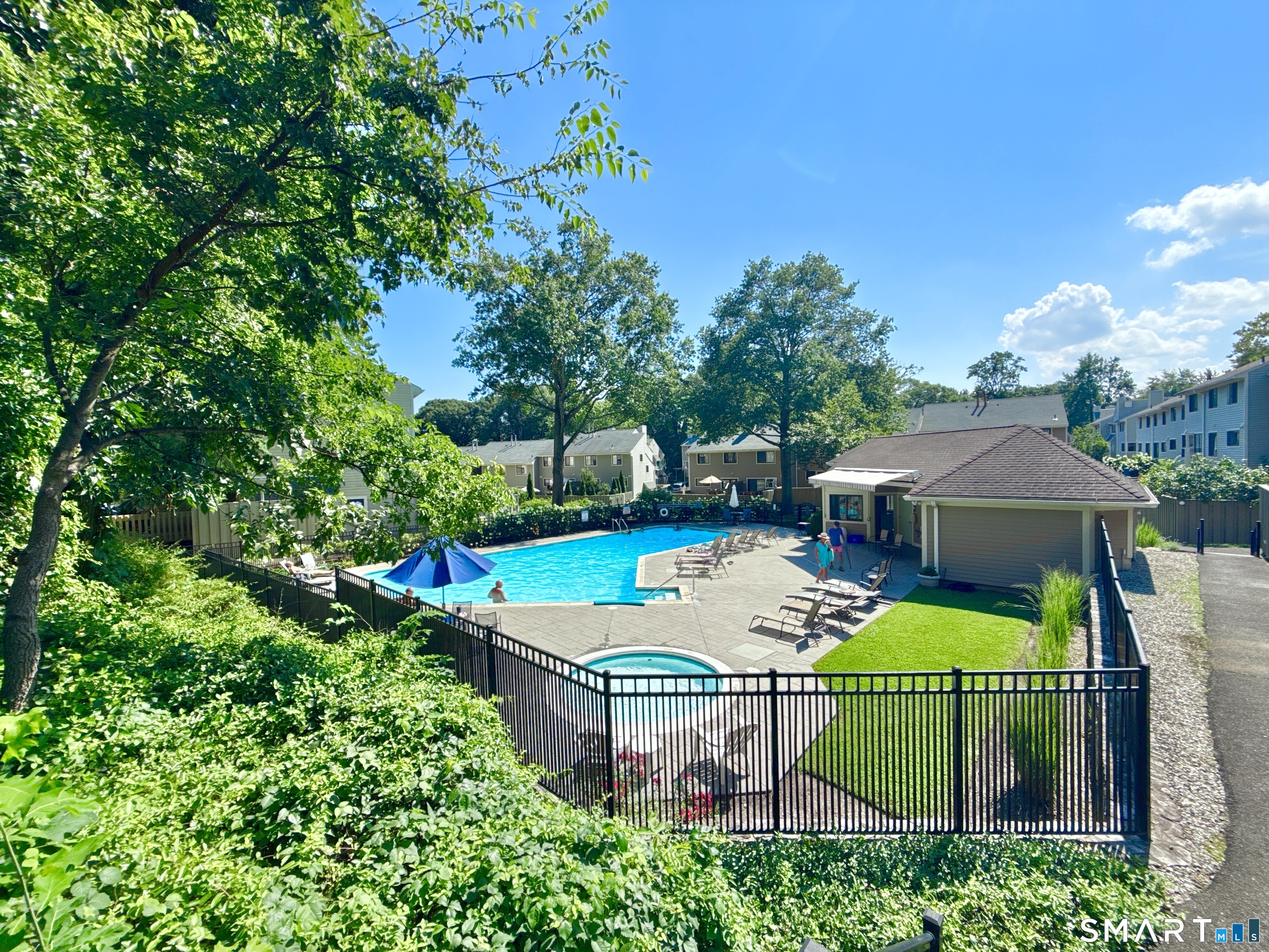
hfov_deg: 102.1
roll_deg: +0.9
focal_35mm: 14
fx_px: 513
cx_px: 634
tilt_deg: -2.3
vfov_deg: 85.7
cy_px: 476
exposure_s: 1/1795
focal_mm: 2.22
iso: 50
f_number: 2.2
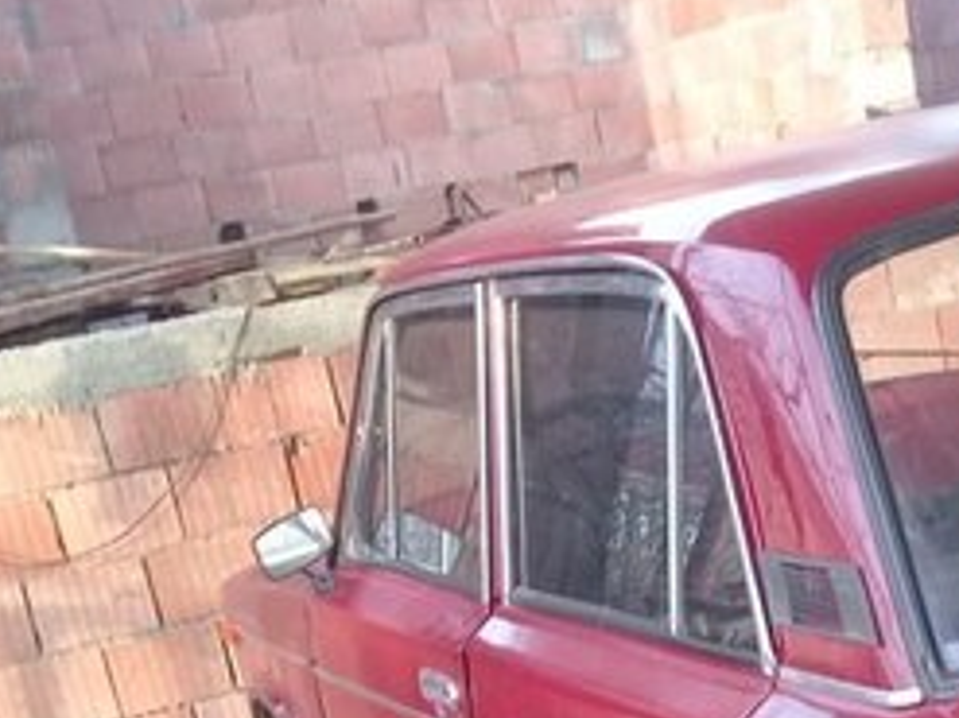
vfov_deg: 16.7
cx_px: 870
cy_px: 945
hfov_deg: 23.0
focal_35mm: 83
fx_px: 2298
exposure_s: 1/50
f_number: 2.2
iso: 64
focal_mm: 3.3
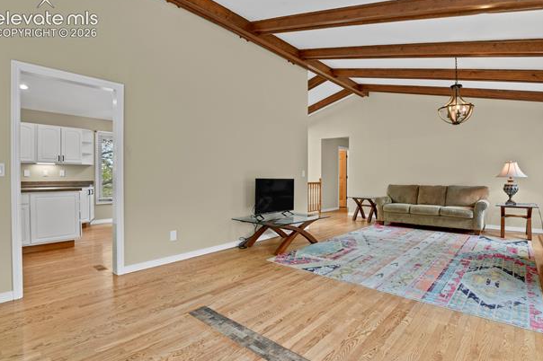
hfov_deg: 90.0
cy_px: 179
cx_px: 276
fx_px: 271
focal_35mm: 18
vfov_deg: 67.3
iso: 250
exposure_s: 1.3
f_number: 8
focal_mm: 17
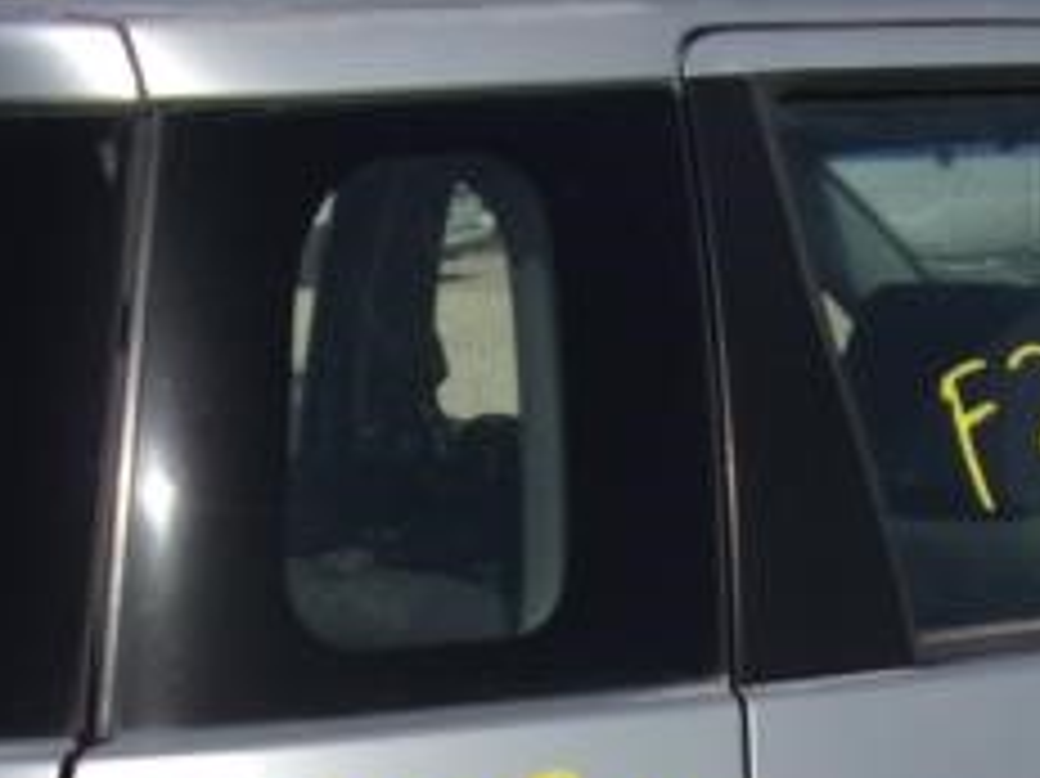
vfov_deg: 16.9
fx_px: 2492
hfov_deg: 23.5
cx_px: 626
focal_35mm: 83
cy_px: 971
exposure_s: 1/240
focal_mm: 4.3
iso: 80
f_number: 10.8
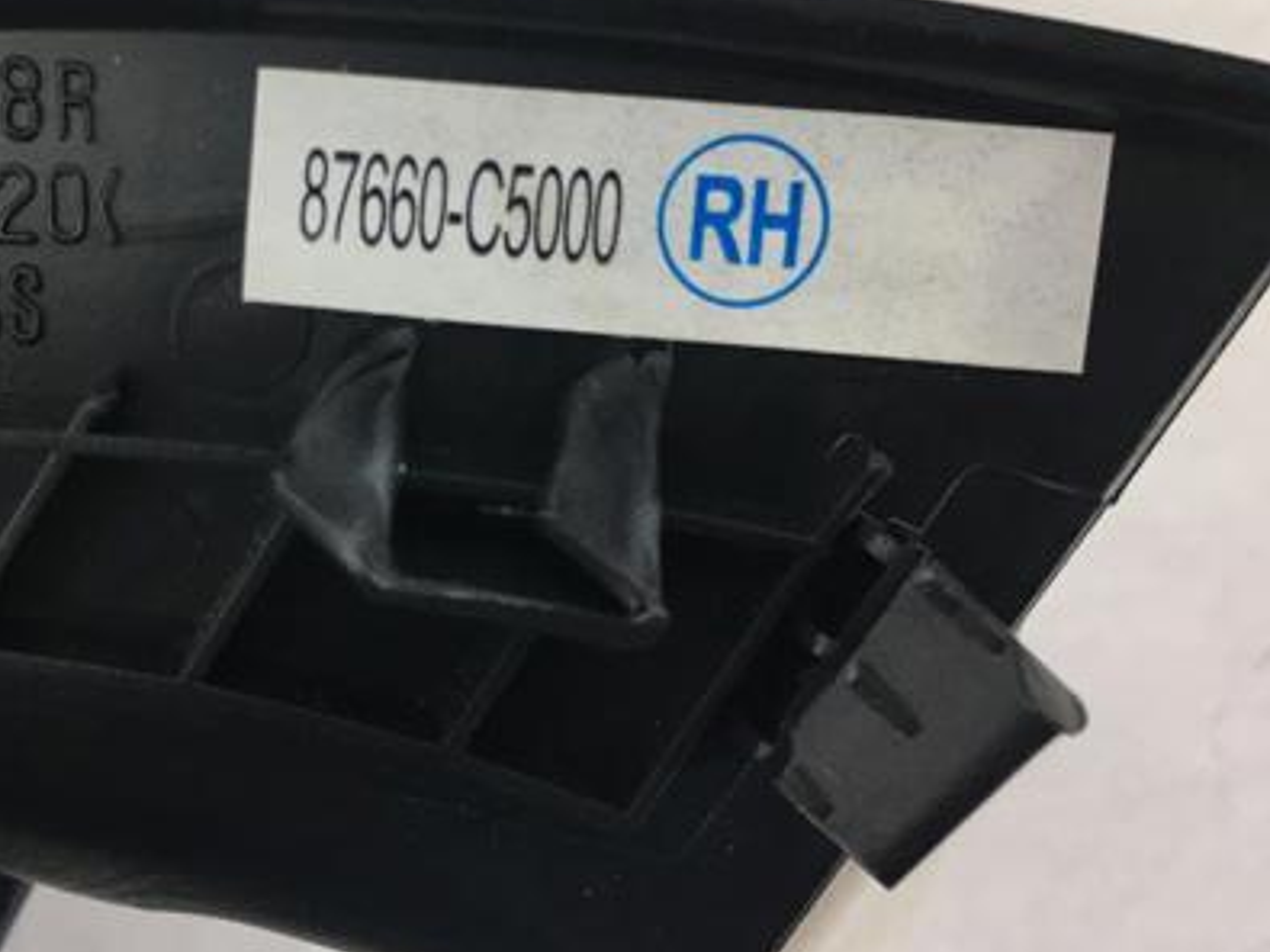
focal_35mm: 47
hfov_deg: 39.8
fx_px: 1724
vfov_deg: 30.7
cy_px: 360
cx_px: 399
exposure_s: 1/33
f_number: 2.2
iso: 32
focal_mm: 4.15
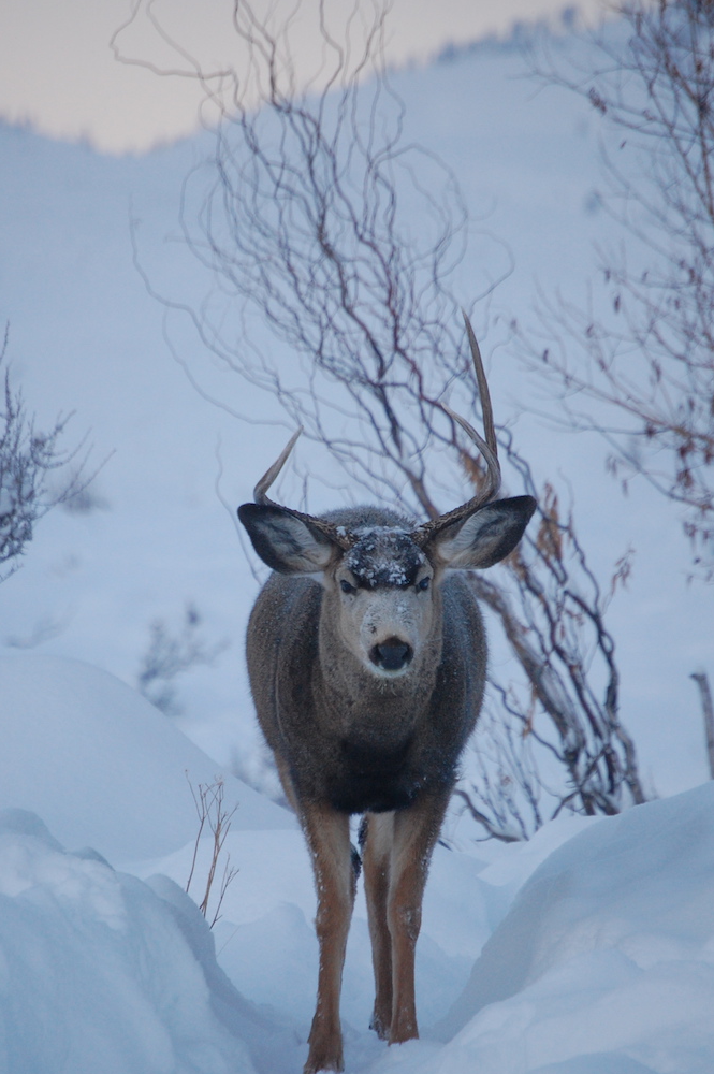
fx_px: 10221
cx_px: 363
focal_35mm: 343
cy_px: 585
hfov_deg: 4.0
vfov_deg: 6.0
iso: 800
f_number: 5.6
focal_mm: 200
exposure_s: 1/250
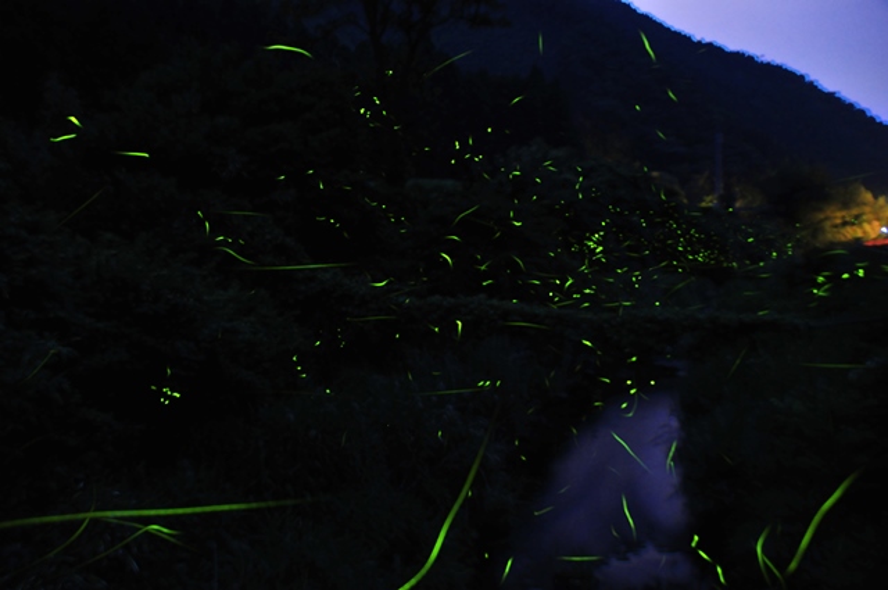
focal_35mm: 30
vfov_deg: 43.5
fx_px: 739
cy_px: 295
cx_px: 444
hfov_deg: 62.0
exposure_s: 10
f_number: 3.5
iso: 800
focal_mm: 20
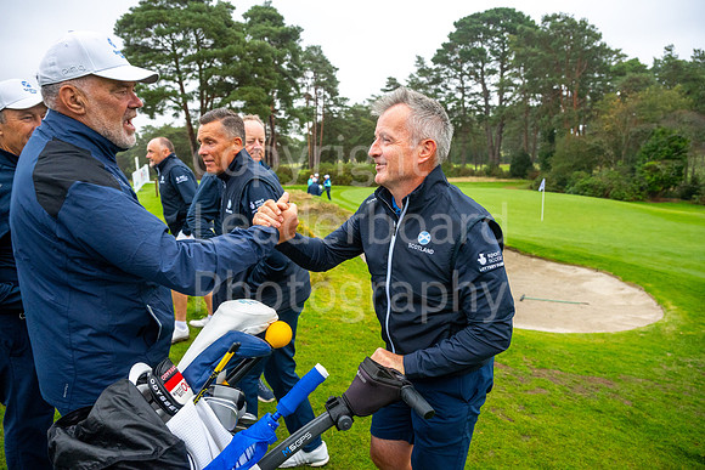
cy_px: 235
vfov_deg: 53.2
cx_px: 352
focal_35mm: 24
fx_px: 470
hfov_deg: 73.7
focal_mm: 24
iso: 2000
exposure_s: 1/320
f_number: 4.5
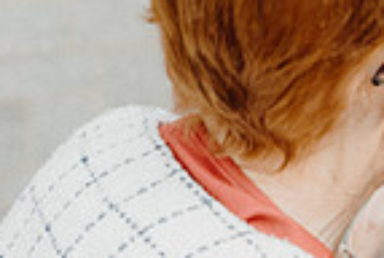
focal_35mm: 190
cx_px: 553
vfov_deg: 7.3
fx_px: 2031
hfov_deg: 10.5
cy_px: 130
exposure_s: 1/200
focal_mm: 47
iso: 125
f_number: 3.5
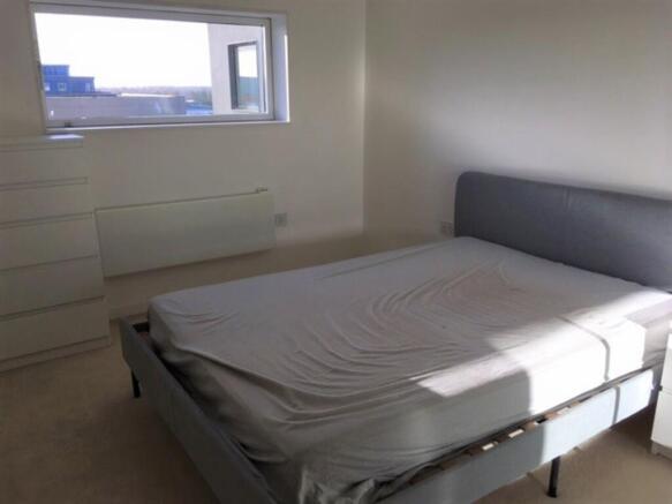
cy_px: 252
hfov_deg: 61.7
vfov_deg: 48.2
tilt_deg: -16.0
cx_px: 336
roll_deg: +0.3
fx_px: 563
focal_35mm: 29
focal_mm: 4.15
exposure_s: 1/407
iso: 25
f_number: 2.2
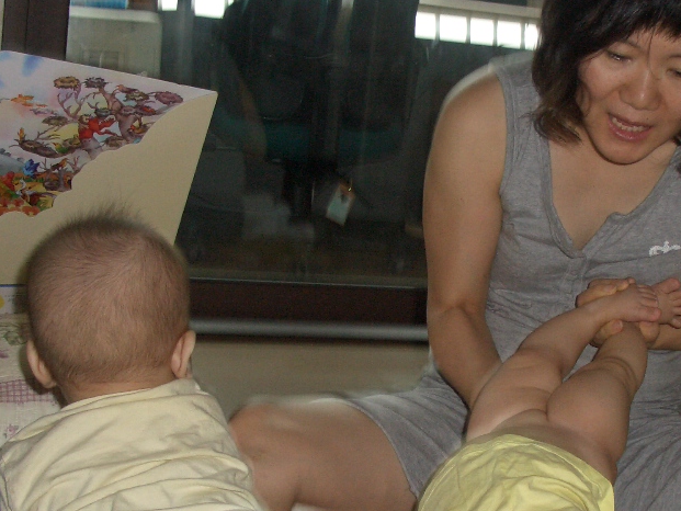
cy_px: 347
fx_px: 1338
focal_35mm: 68
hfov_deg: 28.5
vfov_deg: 21.5
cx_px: 399
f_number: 2.8
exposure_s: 1/60
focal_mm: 7.1
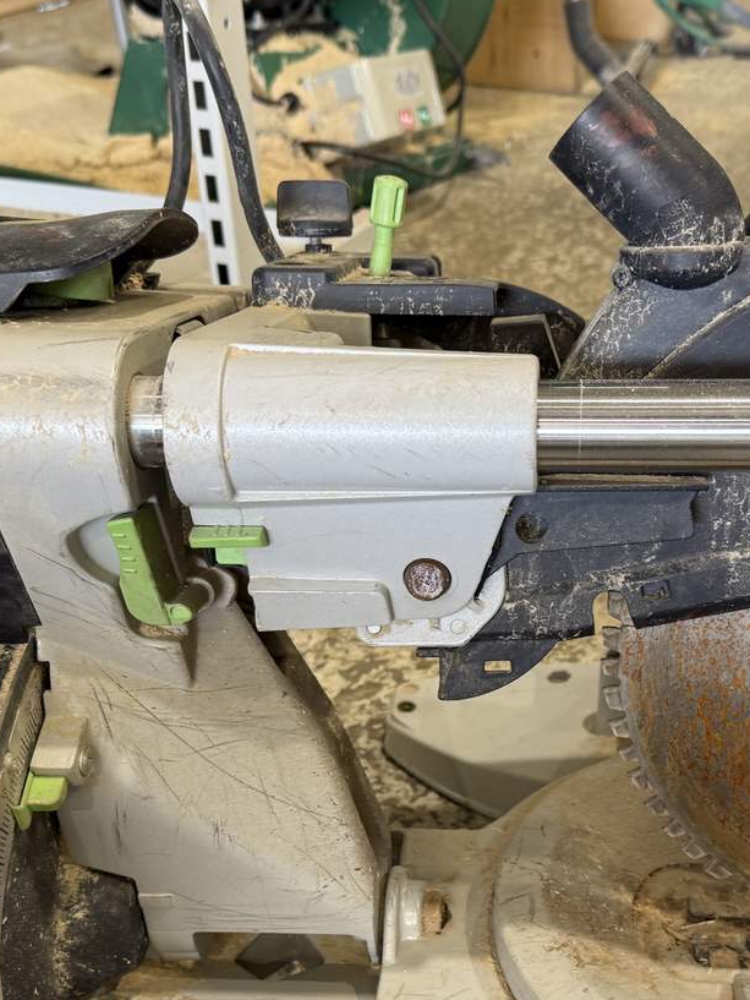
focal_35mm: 47
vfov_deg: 40.0
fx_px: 1357
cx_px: 453
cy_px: 649
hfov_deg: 30.8
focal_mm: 6.76
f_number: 1.78
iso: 160
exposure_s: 1/121
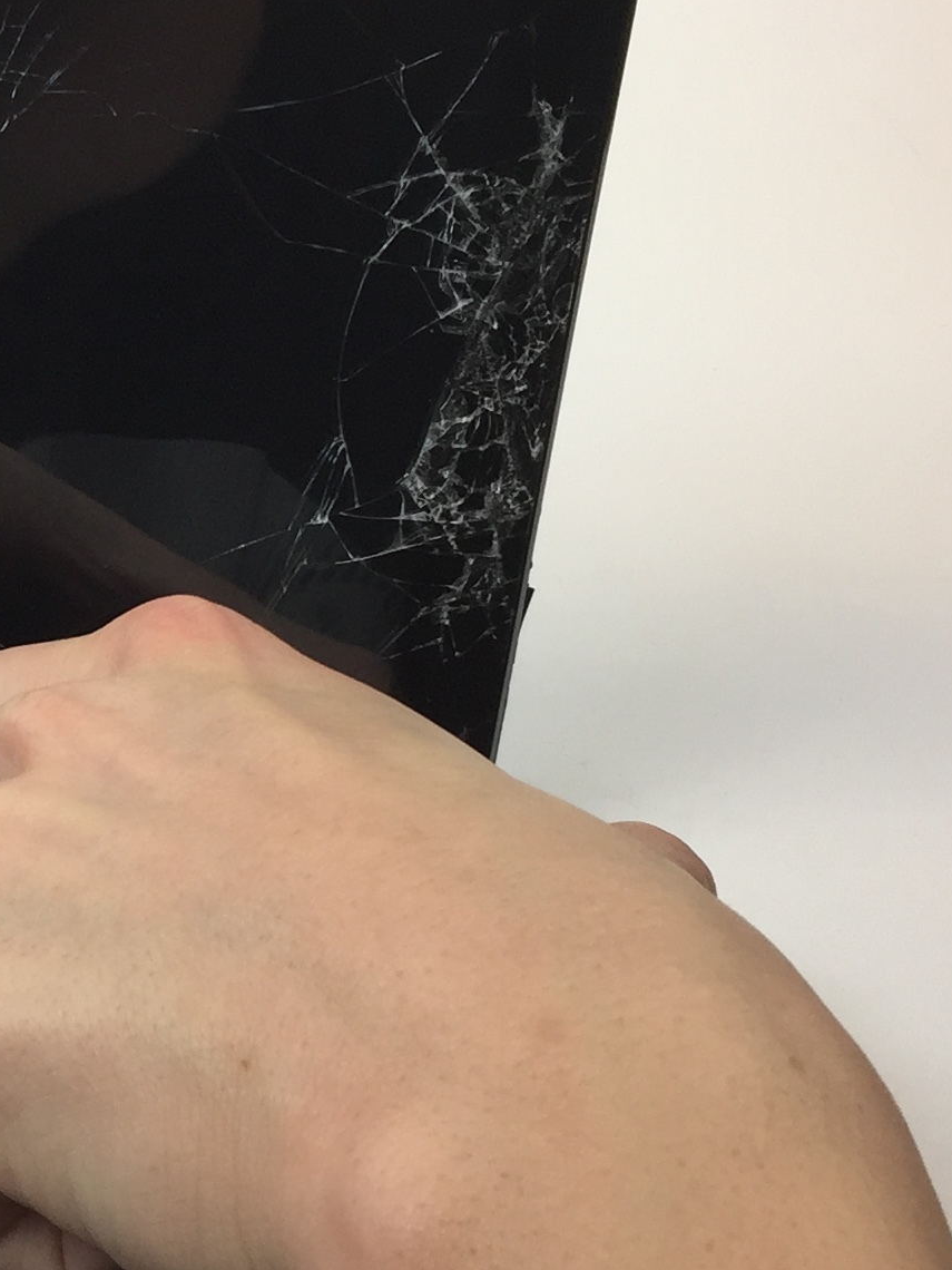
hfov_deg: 16.6
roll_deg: -1.6
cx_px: -367
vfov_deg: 23.6
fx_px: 3044
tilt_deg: -28.0
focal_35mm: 83
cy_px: 692
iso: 32
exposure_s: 1/60
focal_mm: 4.15
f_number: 2.2
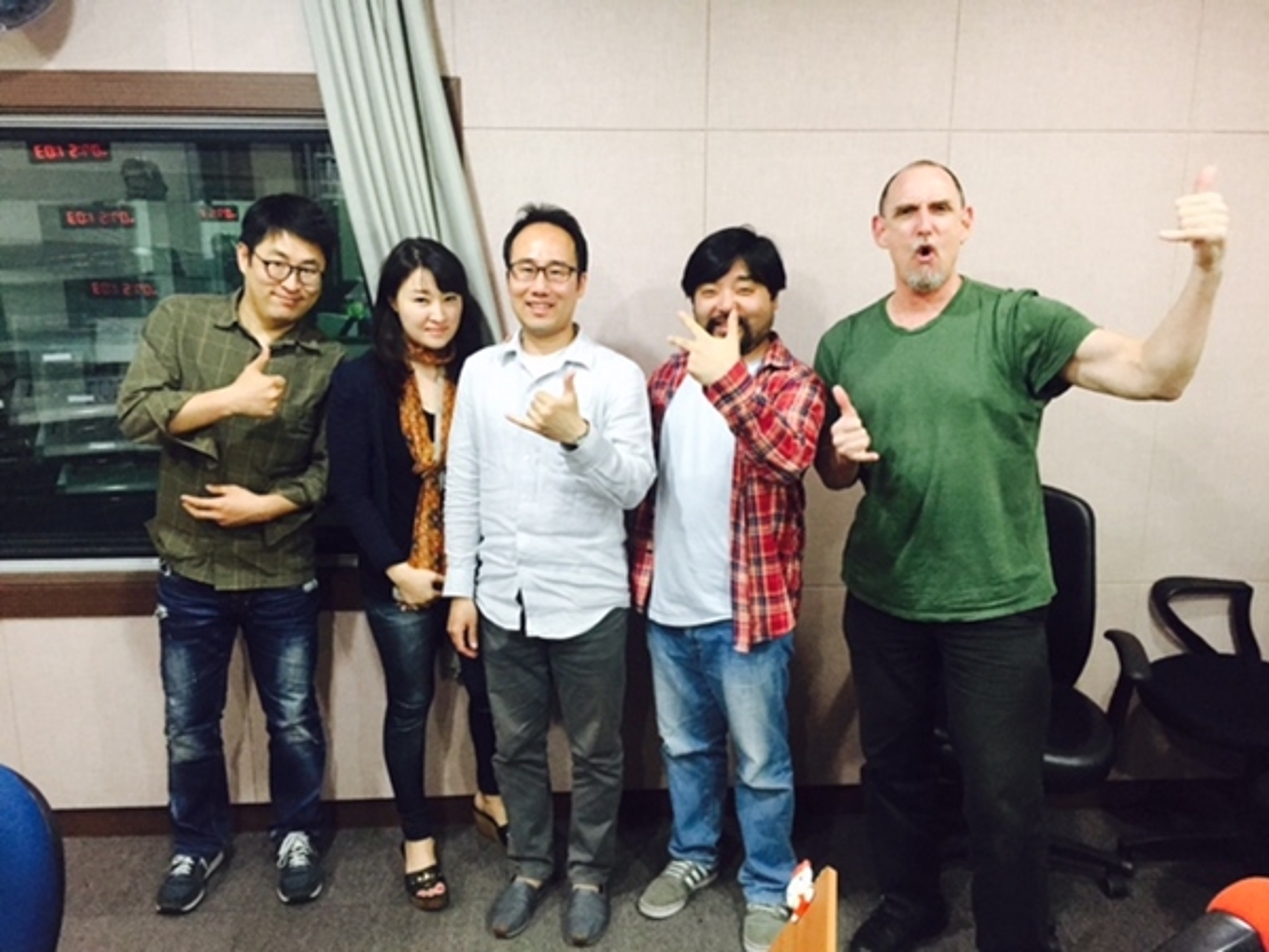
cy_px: 476
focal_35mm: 29
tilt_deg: -14.0
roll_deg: -1.3
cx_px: 634
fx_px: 1063
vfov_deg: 48.2
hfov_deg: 61.7
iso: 250
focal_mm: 4.15
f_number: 2.2
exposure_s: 1/30
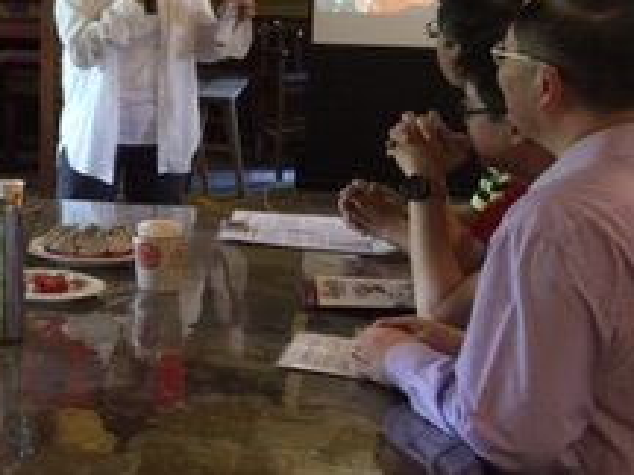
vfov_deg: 16.8
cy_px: 18
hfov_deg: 21.1
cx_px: -141
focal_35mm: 86
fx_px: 1575
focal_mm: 4.15
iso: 50
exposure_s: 1/15
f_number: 2.2
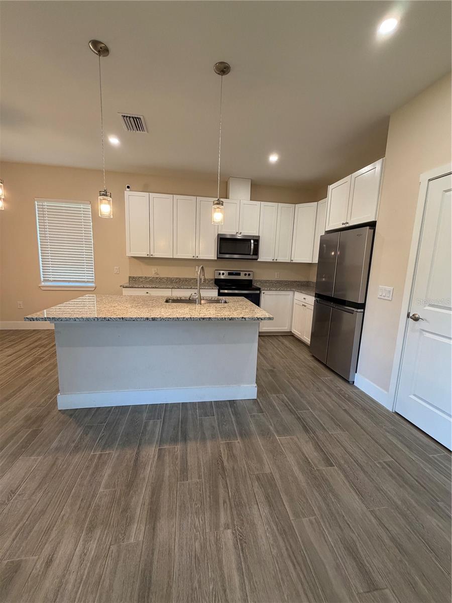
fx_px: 244
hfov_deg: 85.7
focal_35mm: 14
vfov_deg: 102.1
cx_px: 226
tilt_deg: -9.2
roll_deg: -2.5
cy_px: 302
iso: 320
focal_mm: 2.22
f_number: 2.2
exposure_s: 1/120
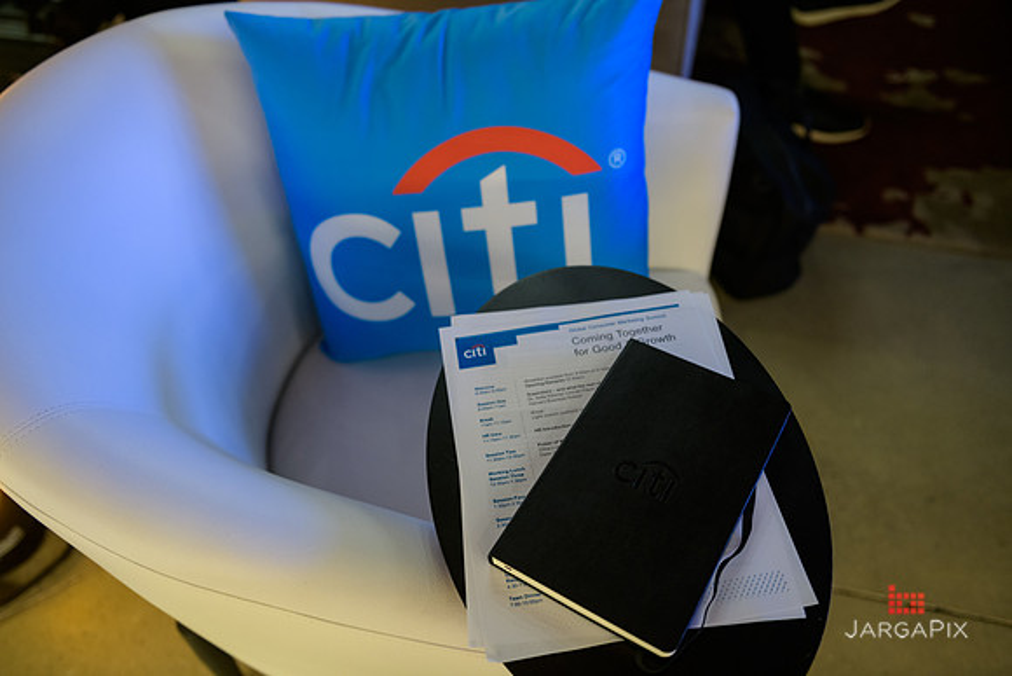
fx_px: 815
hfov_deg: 63.6
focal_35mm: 29
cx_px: 506
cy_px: 338
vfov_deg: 45.0
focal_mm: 29
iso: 1250
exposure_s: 1/50
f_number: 3.2
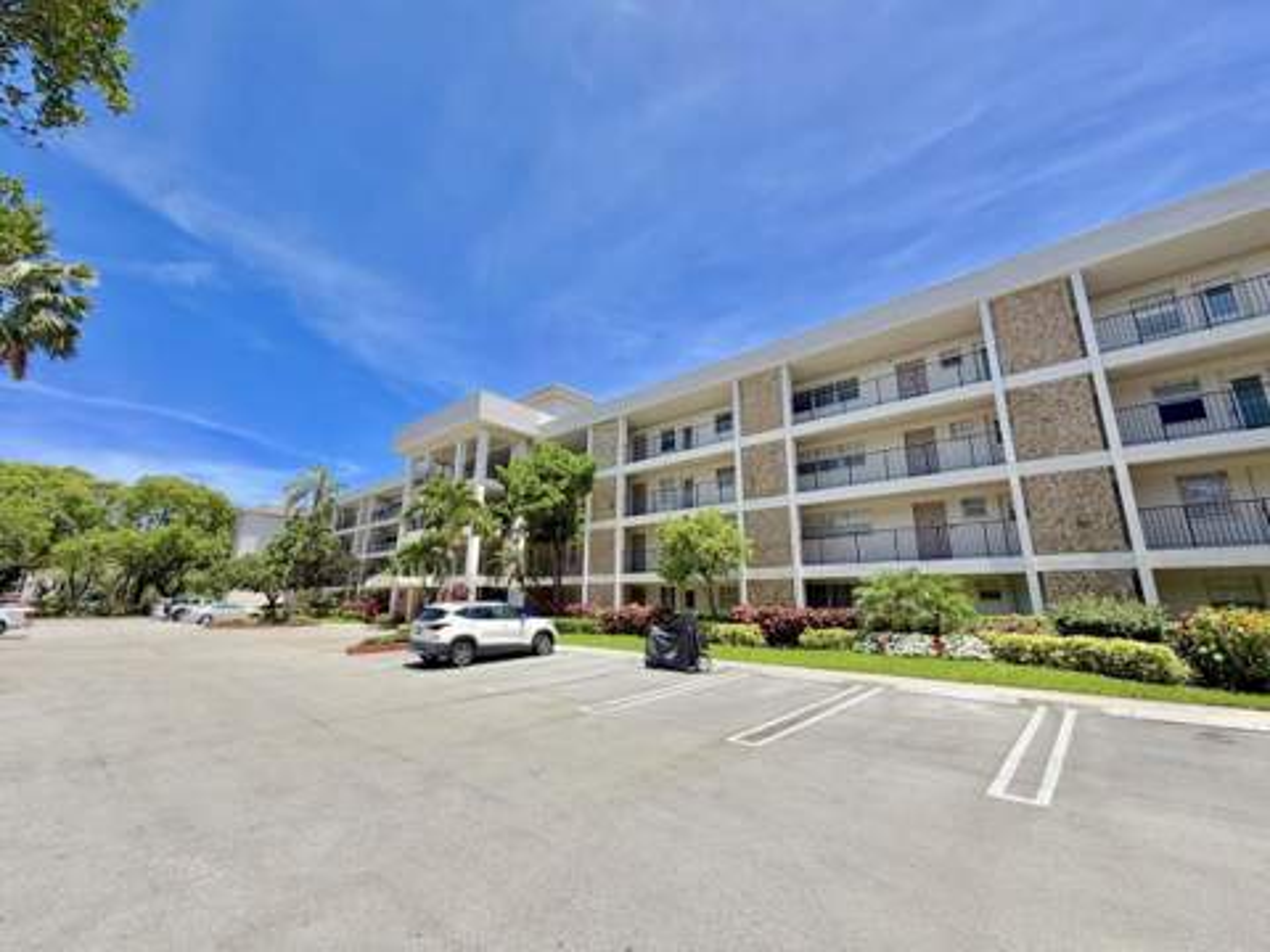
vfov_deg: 85.7
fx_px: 514
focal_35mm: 14
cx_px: 635
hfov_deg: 102.1
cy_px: 476
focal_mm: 2.22
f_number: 2.2
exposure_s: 1/809
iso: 20
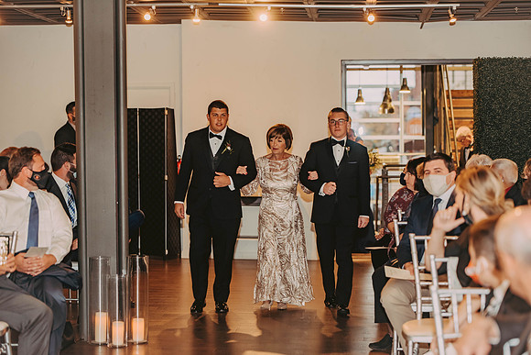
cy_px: 178
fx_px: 1357
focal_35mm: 92
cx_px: 266
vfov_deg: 14.9
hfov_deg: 22.1
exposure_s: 1/60
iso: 500
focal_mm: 92
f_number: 3.2
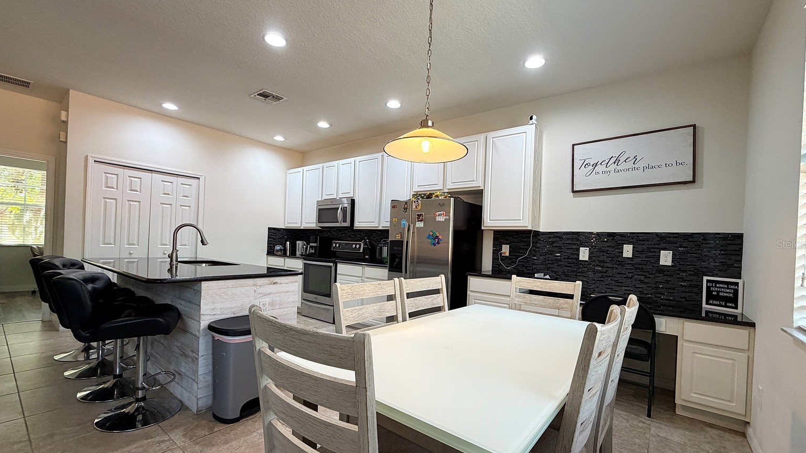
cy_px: 244
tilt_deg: -0.2
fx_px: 342
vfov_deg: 67.0
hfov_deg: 99.4
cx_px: 404
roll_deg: -2.5
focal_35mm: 16
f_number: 2.2
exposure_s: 1/120
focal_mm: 2.22
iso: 250
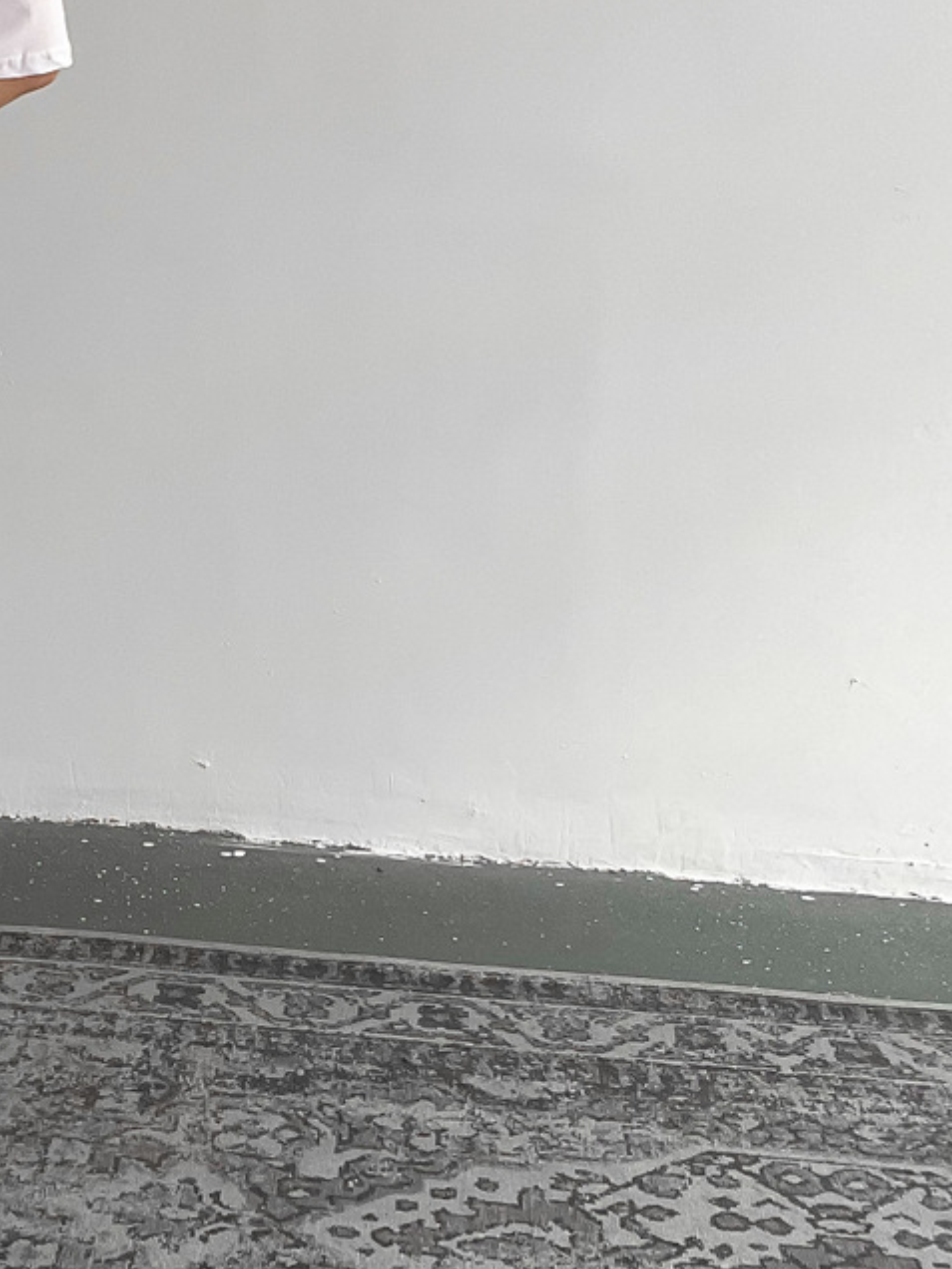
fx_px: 2677
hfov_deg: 19.1
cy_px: 182
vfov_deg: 26.0
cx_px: -162
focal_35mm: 73
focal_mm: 3
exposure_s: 1/120
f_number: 1.8
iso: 64
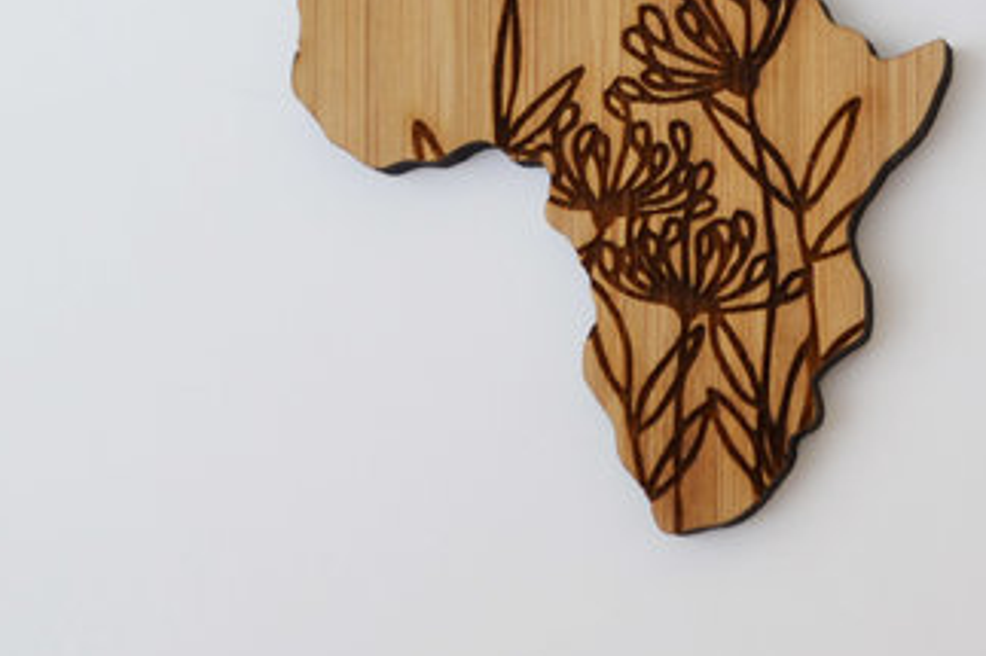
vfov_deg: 13.1
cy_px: -38
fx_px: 2819
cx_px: 1114
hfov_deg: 19.0
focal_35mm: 103
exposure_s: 1/125
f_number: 5.6
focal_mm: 30
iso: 100
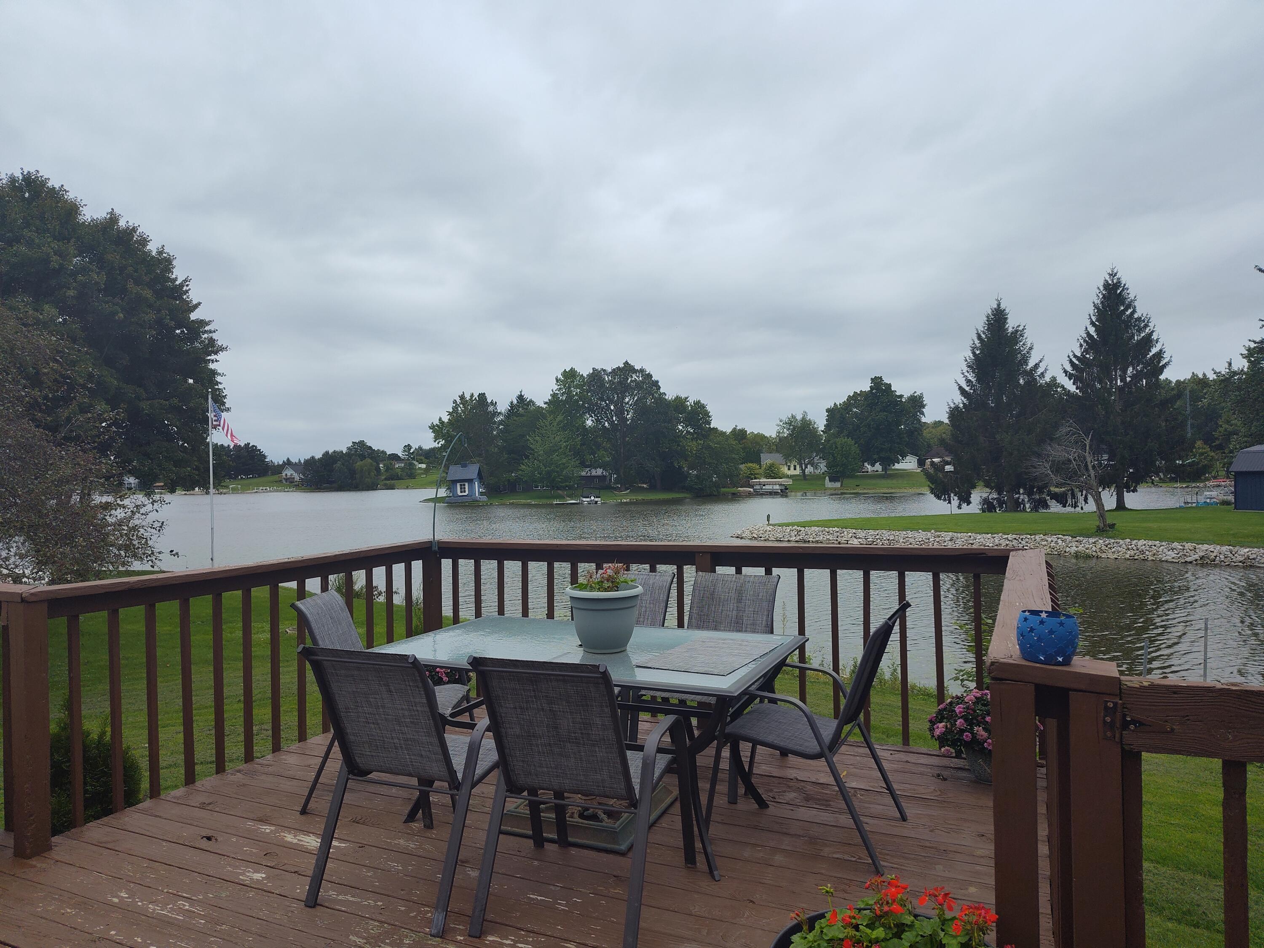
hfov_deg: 73.9
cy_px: 474
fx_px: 840
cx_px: 632
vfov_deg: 58.9
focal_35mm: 23
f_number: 1.8
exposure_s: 1/810
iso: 100
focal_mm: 5.56
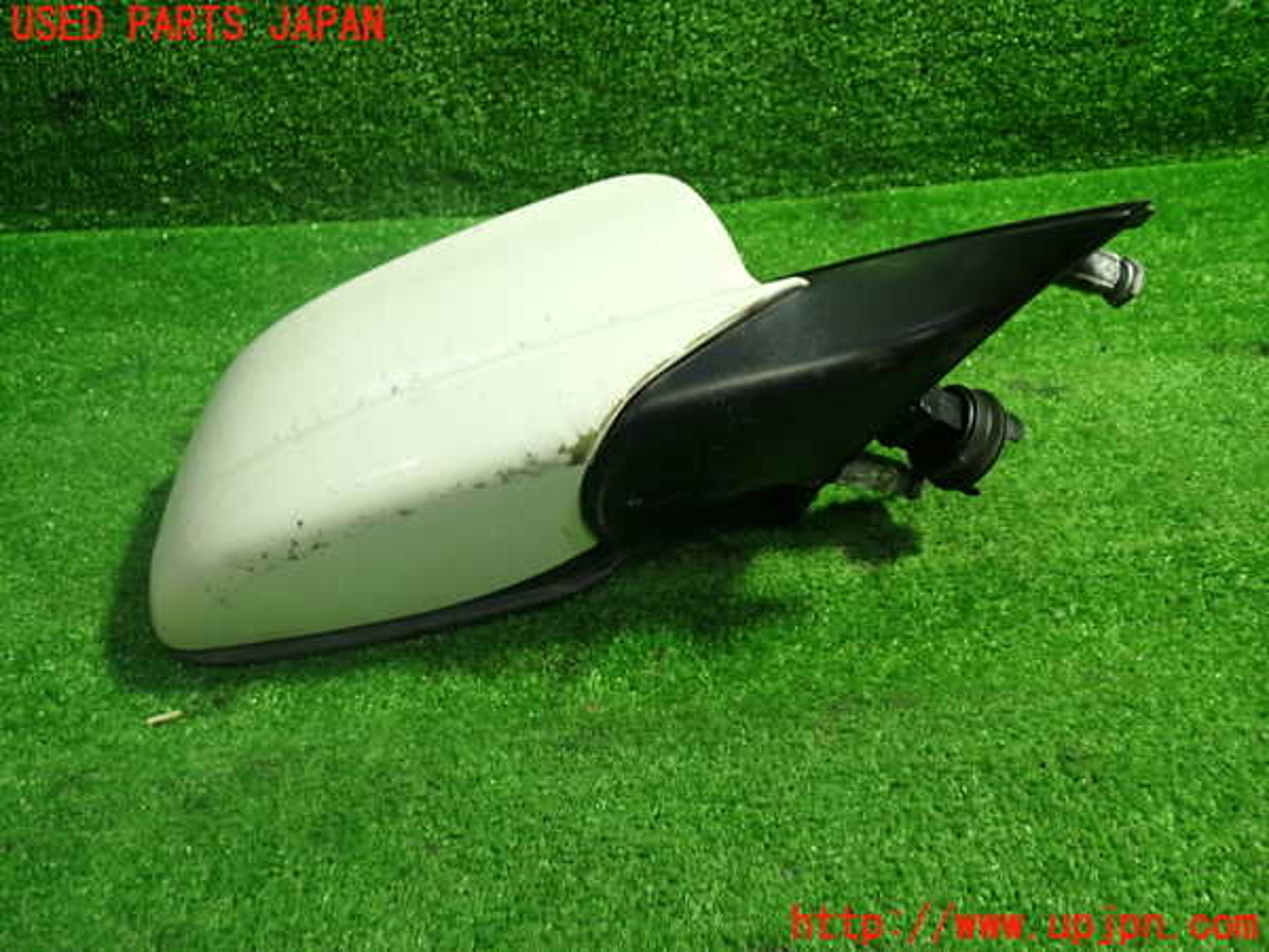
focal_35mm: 30
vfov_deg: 46.8
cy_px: 476
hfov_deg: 60.0
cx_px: 634
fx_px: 1100
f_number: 2.3
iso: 250
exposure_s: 1/30
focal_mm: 5.4
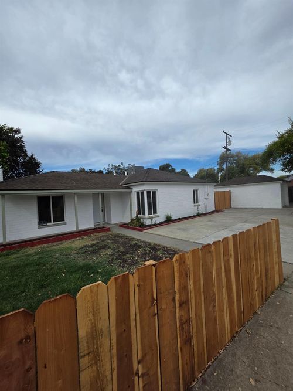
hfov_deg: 89.9
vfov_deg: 106.2
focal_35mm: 13
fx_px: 147
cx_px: 146
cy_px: 196
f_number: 1.9
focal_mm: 2.2
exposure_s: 1/2531
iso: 40
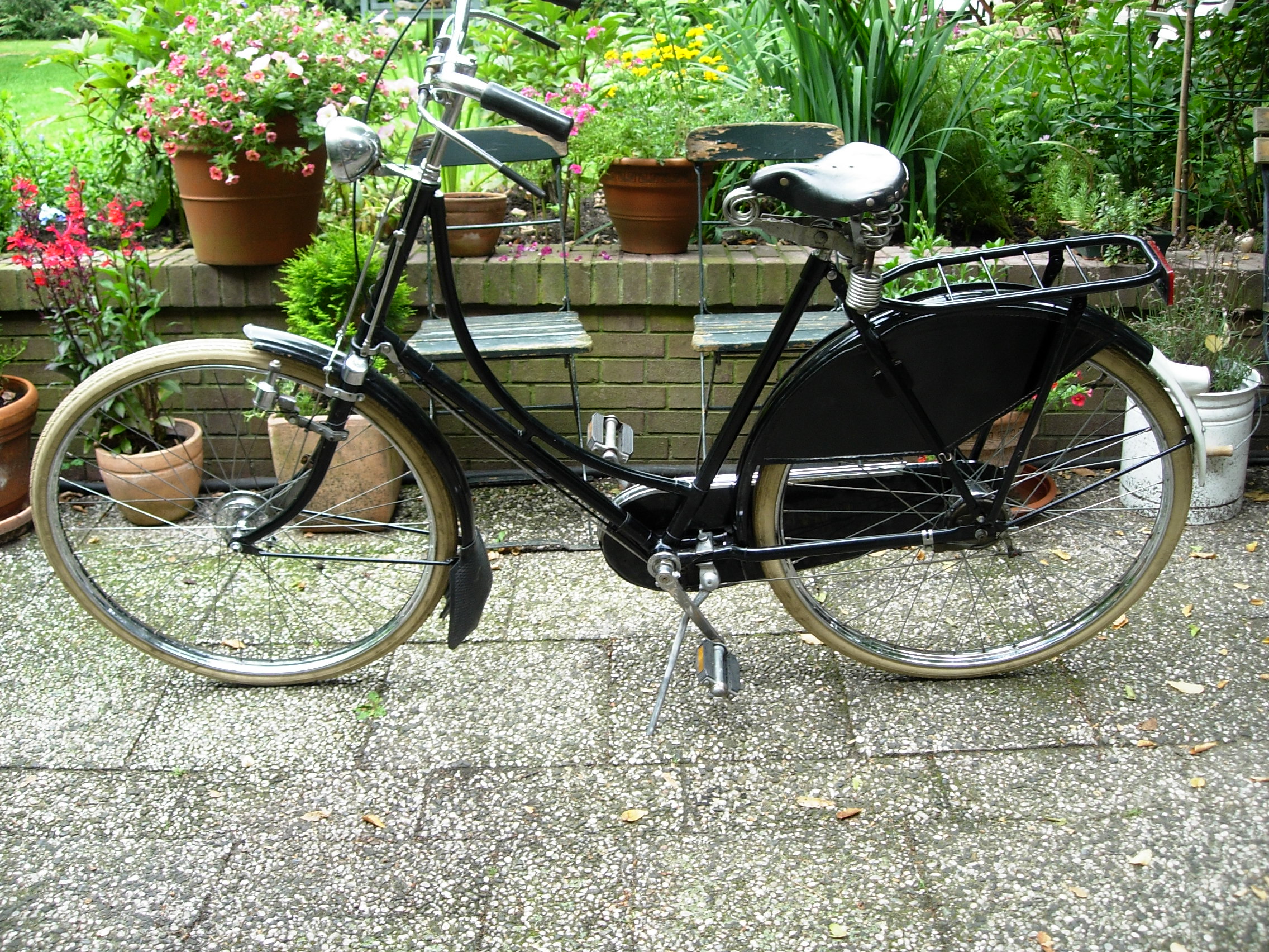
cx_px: 634
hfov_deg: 49.0
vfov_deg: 37.7
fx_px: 1393
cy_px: 476
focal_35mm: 38
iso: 79
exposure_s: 1/36.9
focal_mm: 7.8
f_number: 2.8
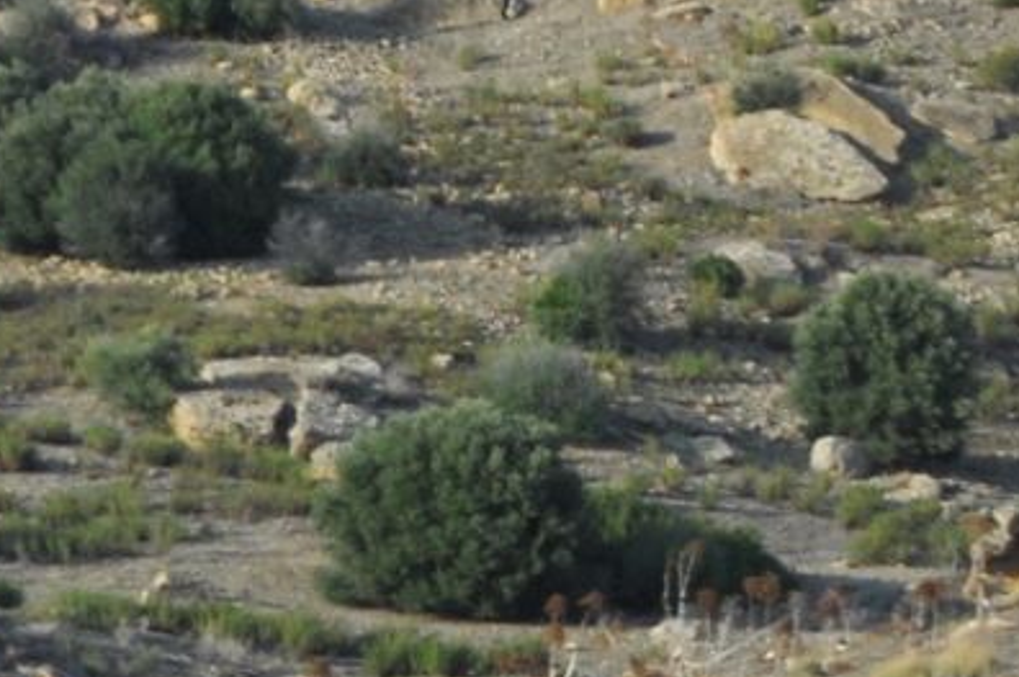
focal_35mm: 436
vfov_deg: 3.1
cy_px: 297
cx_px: 2187
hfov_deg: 4.6
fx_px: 12326
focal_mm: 60
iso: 400
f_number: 4.8
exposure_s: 1/125
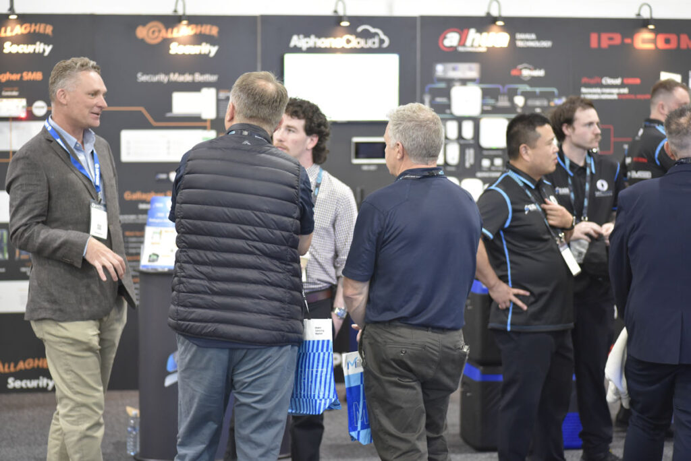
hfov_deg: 20.4
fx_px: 1920
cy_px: 230
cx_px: 346
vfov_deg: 13.7
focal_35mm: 100
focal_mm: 100
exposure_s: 1/125
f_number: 2.8
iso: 2200
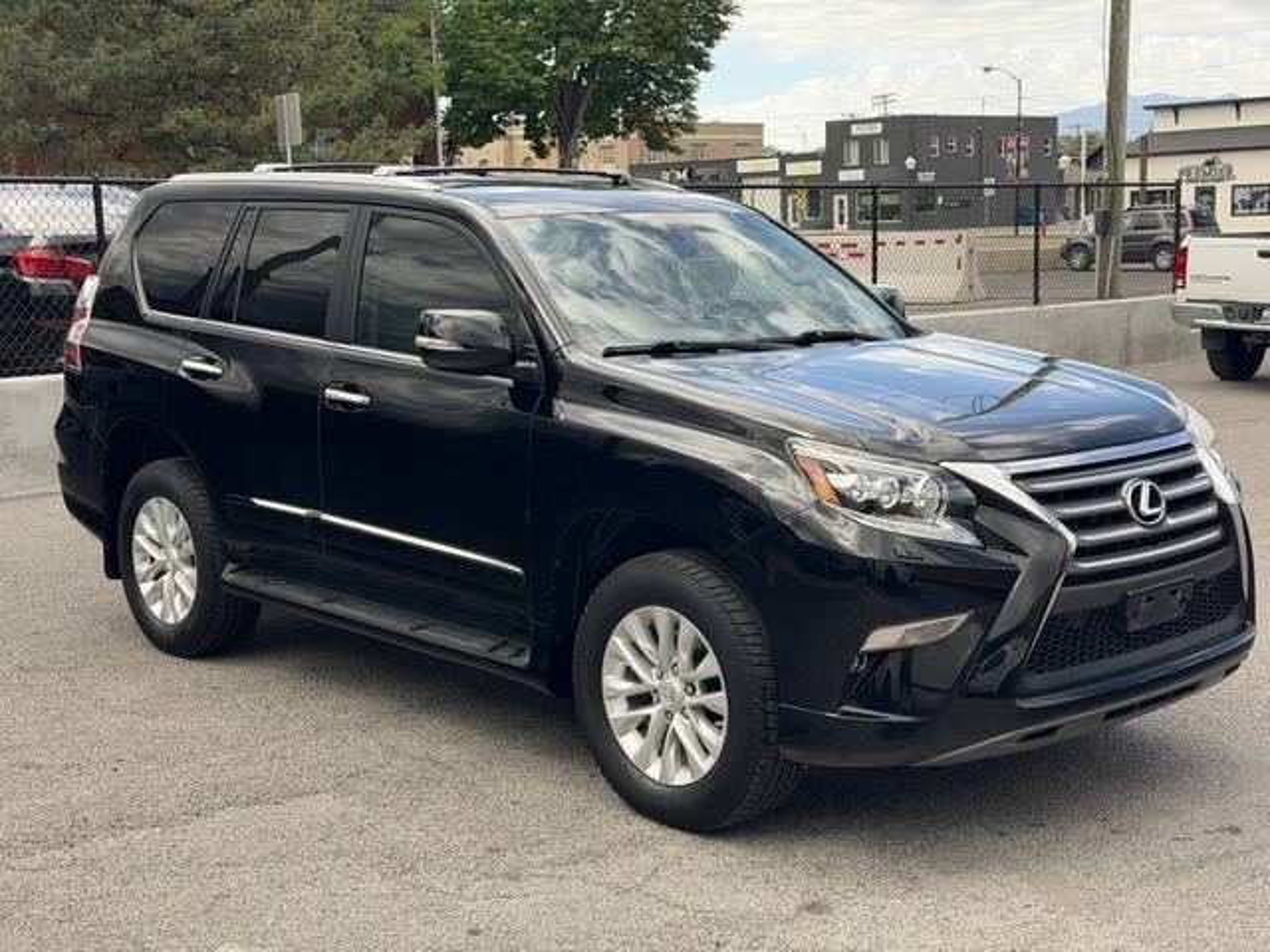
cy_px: 476
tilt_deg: -8.0
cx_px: 635
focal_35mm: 48
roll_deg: +2.4
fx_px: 1761
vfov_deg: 30.3
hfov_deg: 39.7
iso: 100
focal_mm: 6.76
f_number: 1.78
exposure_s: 1/987
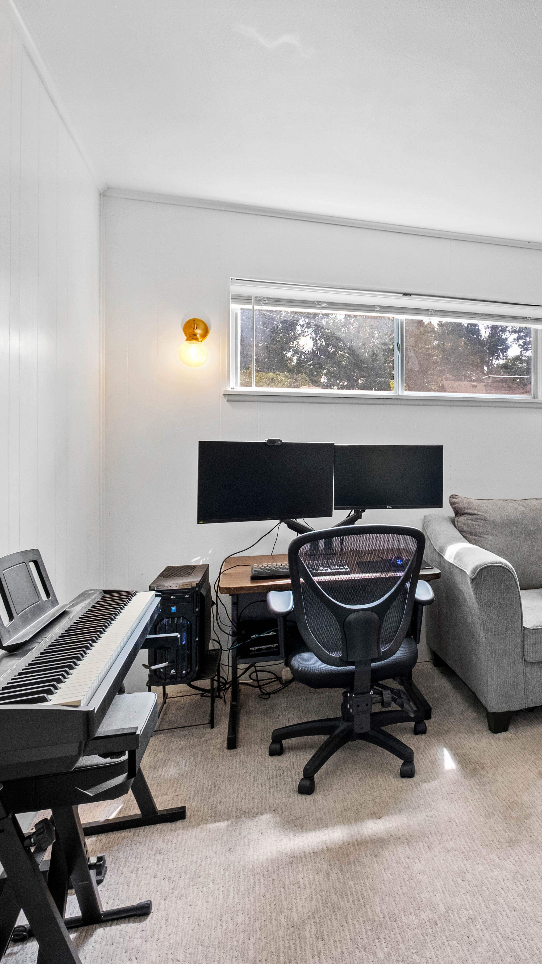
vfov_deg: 76.3
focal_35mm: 24
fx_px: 613
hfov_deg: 43.3
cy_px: 482
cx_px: 494
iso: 1000
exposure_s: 1/18
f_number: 8
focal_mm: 10
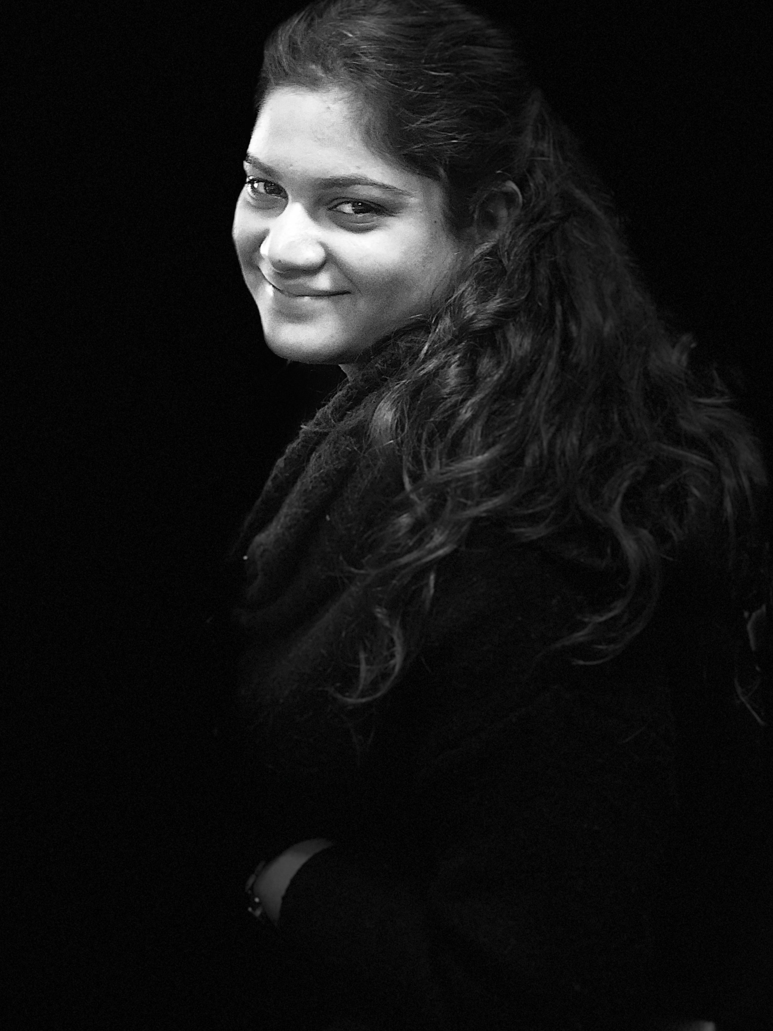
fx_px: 2025
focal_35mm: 68
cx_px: 378
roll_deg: +4.1
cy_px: 472
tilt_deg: -21.4
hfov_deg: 21.6
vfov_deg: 28.5
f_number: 2.4
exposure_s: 1/10
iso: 160
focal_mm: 6
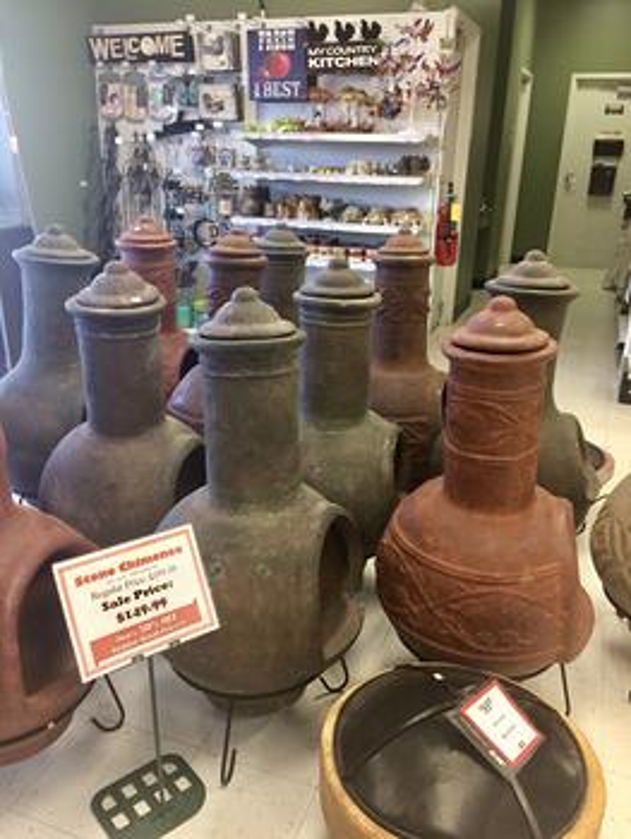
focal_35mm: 29
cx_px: 316
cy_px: 420
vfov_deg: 61.6
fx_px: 704
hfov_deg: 48.3
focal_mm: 4.15
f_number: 2.2
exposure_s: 1/30
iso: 50
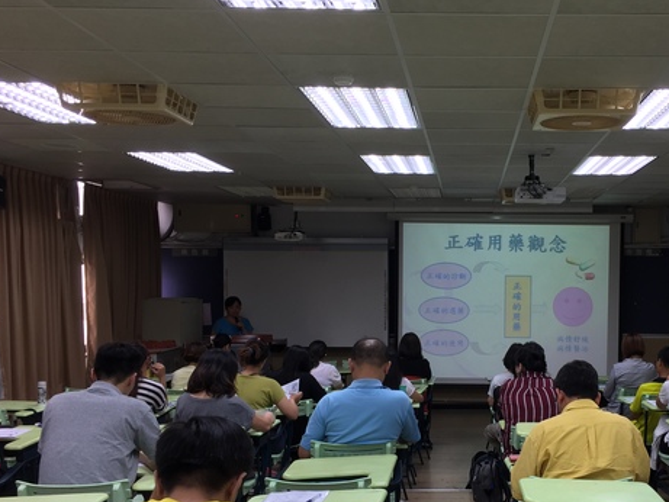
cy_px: 326
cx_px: 488
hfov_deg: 41.9
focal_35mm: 44
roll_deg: -0.9
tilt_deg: -2.1
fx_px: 851
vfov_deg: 32.7
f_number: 2.2
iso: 32
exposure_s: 1/40
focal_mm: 4.15
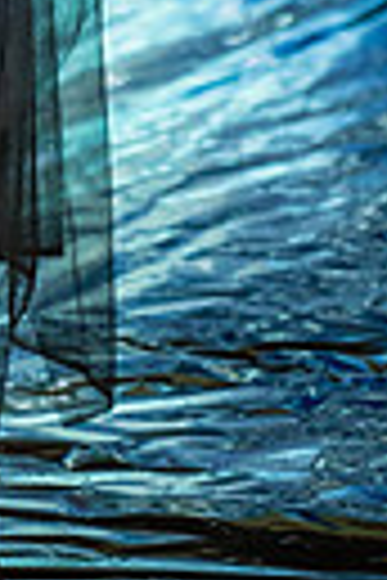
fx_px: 6321
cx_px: -94
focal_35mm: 392
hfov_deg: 3.5
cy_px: -283
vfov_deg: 5.2
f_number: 2.8
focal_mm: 112
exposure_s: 1/640
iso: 1600
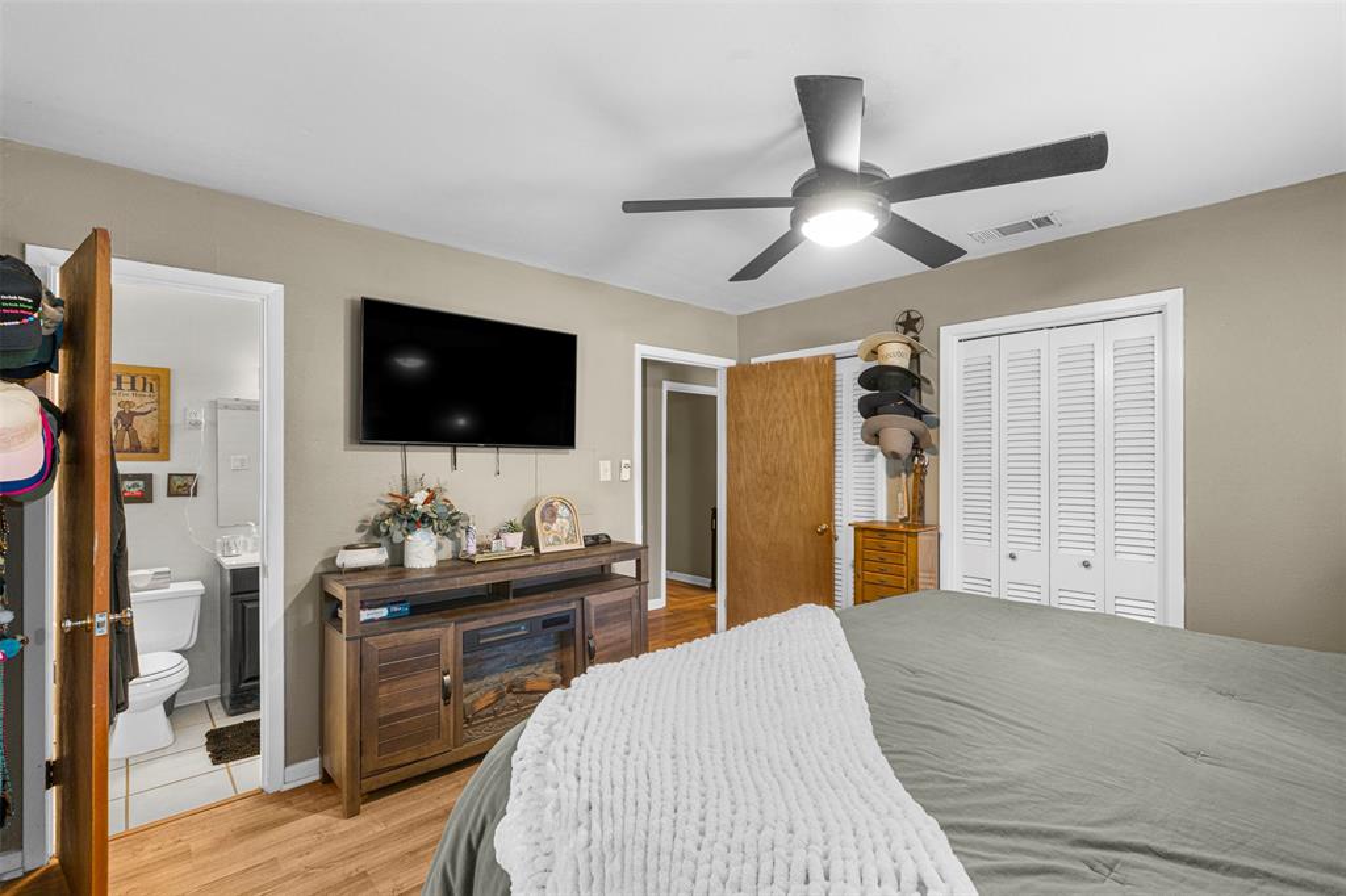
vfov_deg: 73.7
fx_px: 598
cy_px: 448
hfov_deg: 96.8
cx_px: 673
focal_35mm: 16
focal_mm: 16
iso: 400
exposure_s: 1/5
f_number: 10
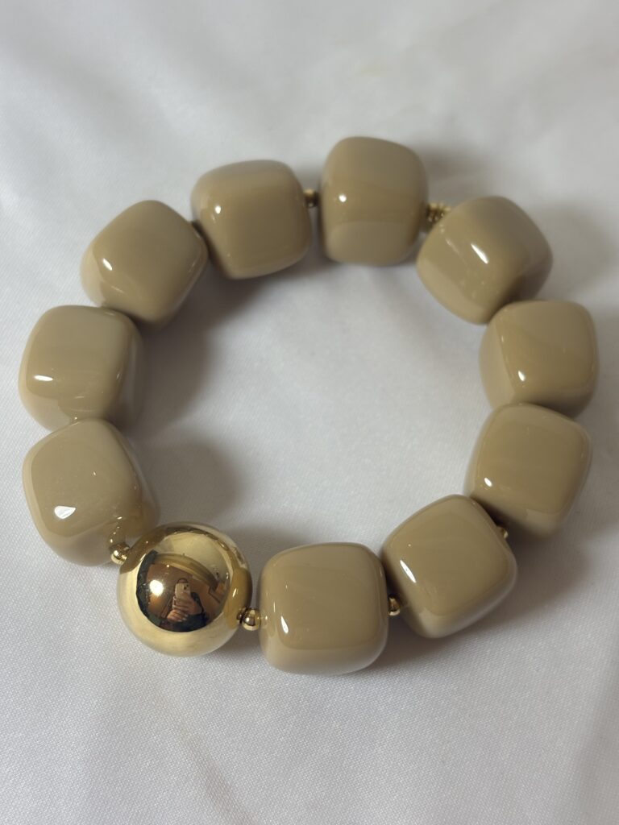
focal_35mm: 52
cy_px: 412
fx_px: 1240
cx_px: 310
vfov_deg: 36.8
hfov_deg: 28.0
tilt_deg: -63.8
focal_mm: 5.96
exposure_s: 1/116
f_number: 1.6
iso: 25
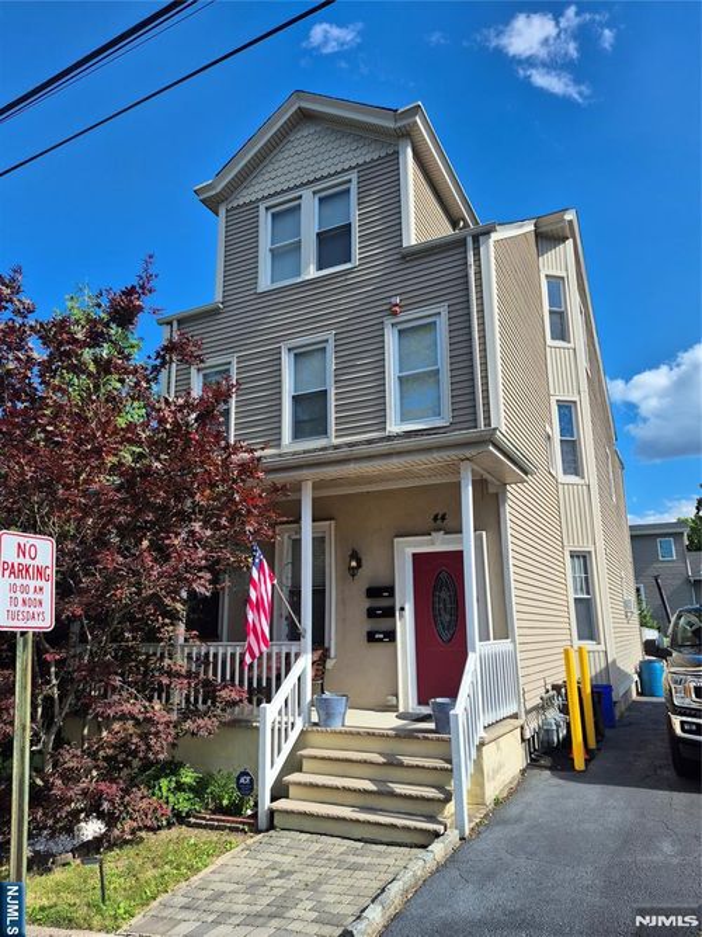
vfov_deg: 73.9
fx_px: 622
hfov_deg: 58.9
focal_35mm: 23
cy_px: 468
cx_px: 351
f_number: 1.8
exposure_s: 1/1360
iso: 25
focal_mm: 5.4
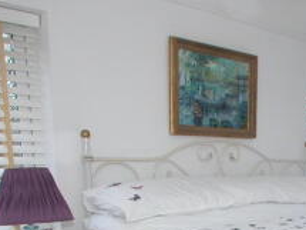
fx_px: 671
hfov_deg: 24.5
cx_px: 308
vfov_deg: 18.4
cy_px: 276
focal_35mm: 76
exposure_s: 1/30
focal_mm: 7.1
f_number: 2.8
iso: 100
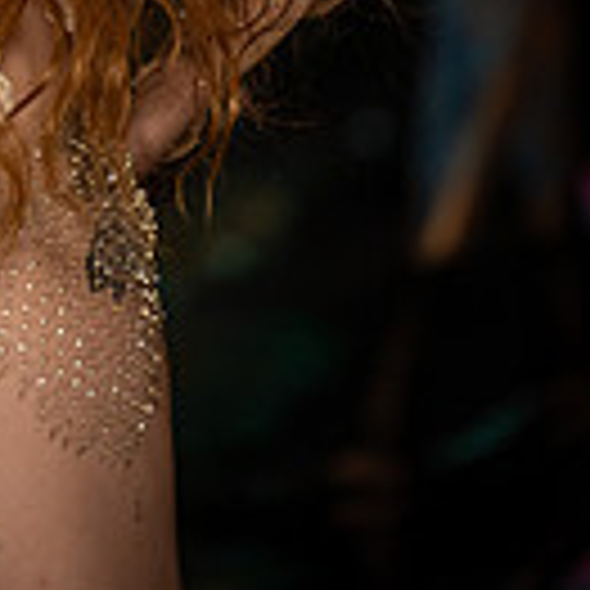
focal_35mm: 524
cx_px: -41
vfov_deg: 3.3
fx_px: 10104
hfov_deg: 3.3
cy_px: -356
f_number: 2.8
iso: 1250
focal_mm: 180
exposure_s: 1/320
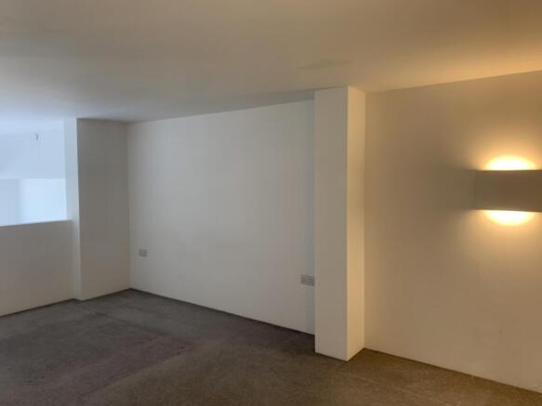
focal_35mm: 26
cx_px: 271
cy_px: 203
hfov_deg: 67.3
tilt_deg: -3.1
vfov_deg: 53.0
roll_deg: +0.0
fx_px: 407
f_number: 1.8
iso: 100
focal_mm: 4.25
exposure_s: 1/60
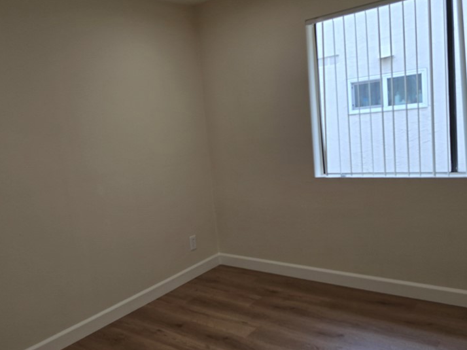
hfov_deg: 54.7
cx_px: 175
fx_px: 445
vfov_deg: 42.9
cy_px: 175
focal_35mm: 33
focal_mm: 6.3
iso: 32
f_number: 1.7
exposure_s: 1/180
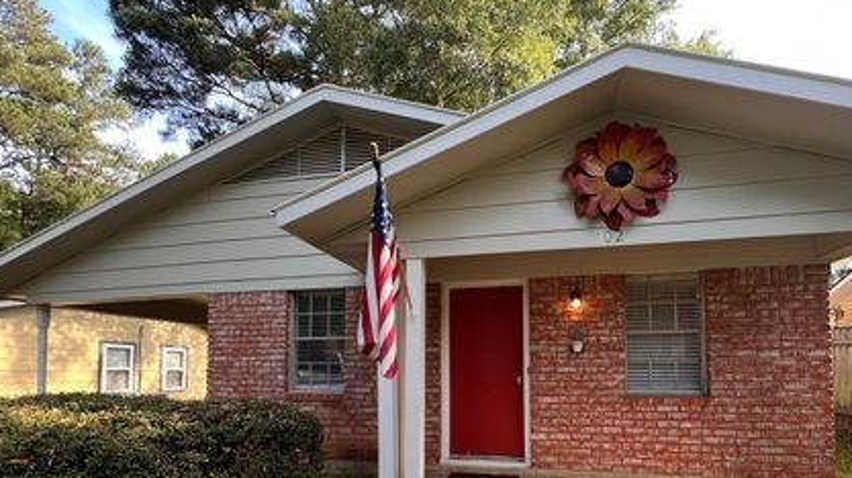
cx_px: 468
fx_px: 384
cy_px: 356
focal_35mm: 17
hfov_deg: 95.7
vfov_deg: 60.5
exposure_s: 1/105
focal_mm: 1.57
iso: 32
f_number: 1.8
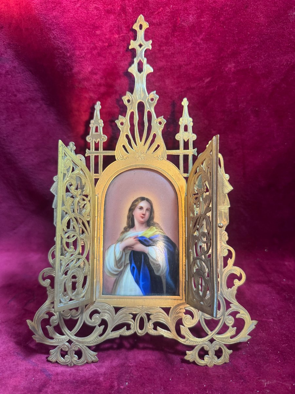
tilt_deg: -23.4
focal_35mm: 24
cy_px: 197
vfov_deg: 71.6
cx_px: 148
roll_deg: +1.5
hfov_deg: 56.8
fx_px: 273
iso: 200
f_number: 1.78
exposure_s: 1/50
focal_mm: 6.76
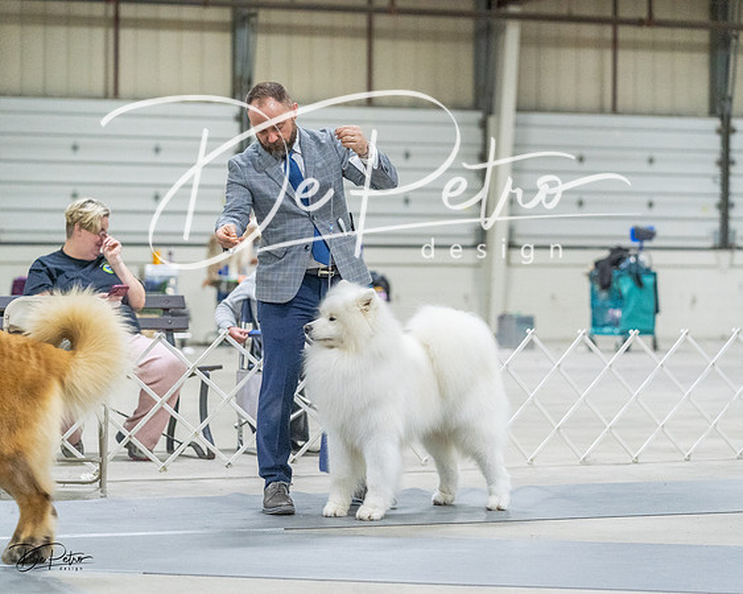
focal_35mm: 117
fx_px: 2575
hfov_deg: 16.4
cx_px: 372
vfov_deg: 13.2
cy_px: 297
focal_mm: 104
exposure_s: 1/320
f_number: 3.2
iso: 6400
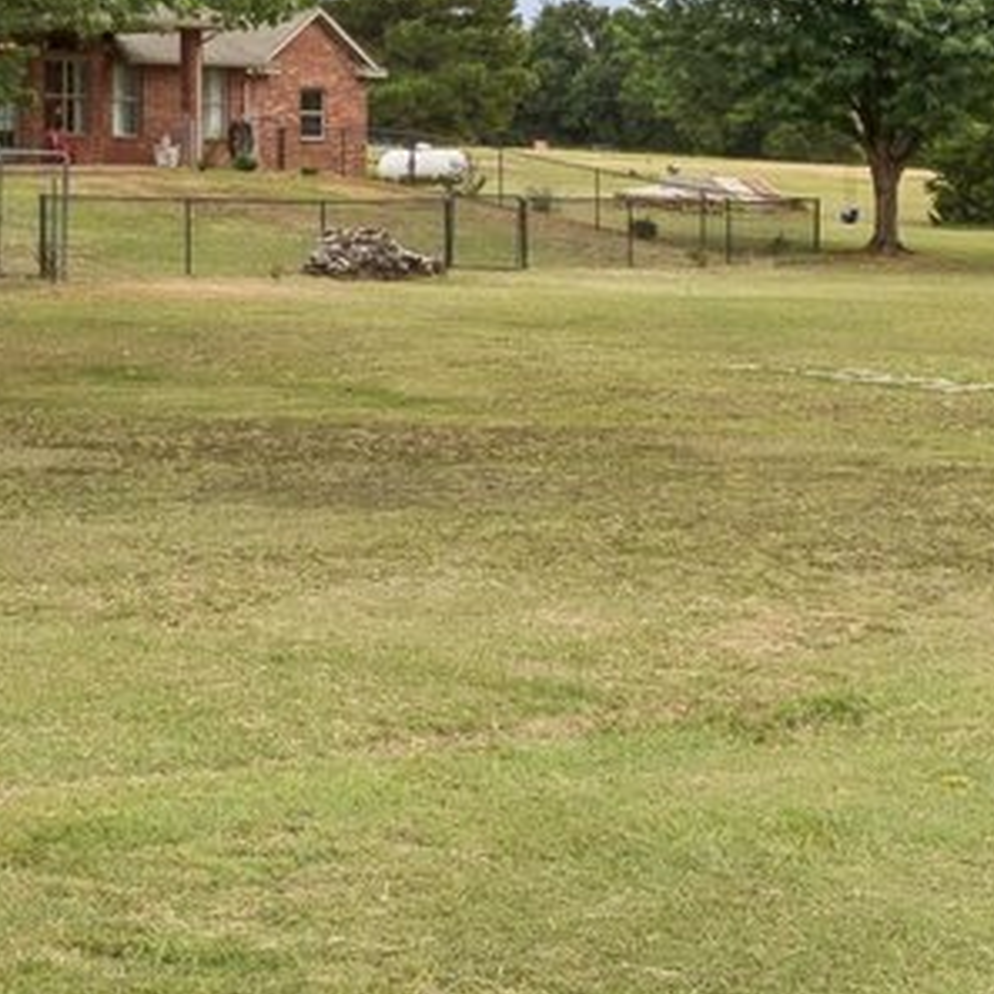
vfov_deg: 19.4
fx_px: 2859
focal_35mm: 88
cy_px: 149
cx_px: 298
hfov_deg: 19.6
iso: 250
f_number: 8
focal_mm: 10
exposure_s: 1/250
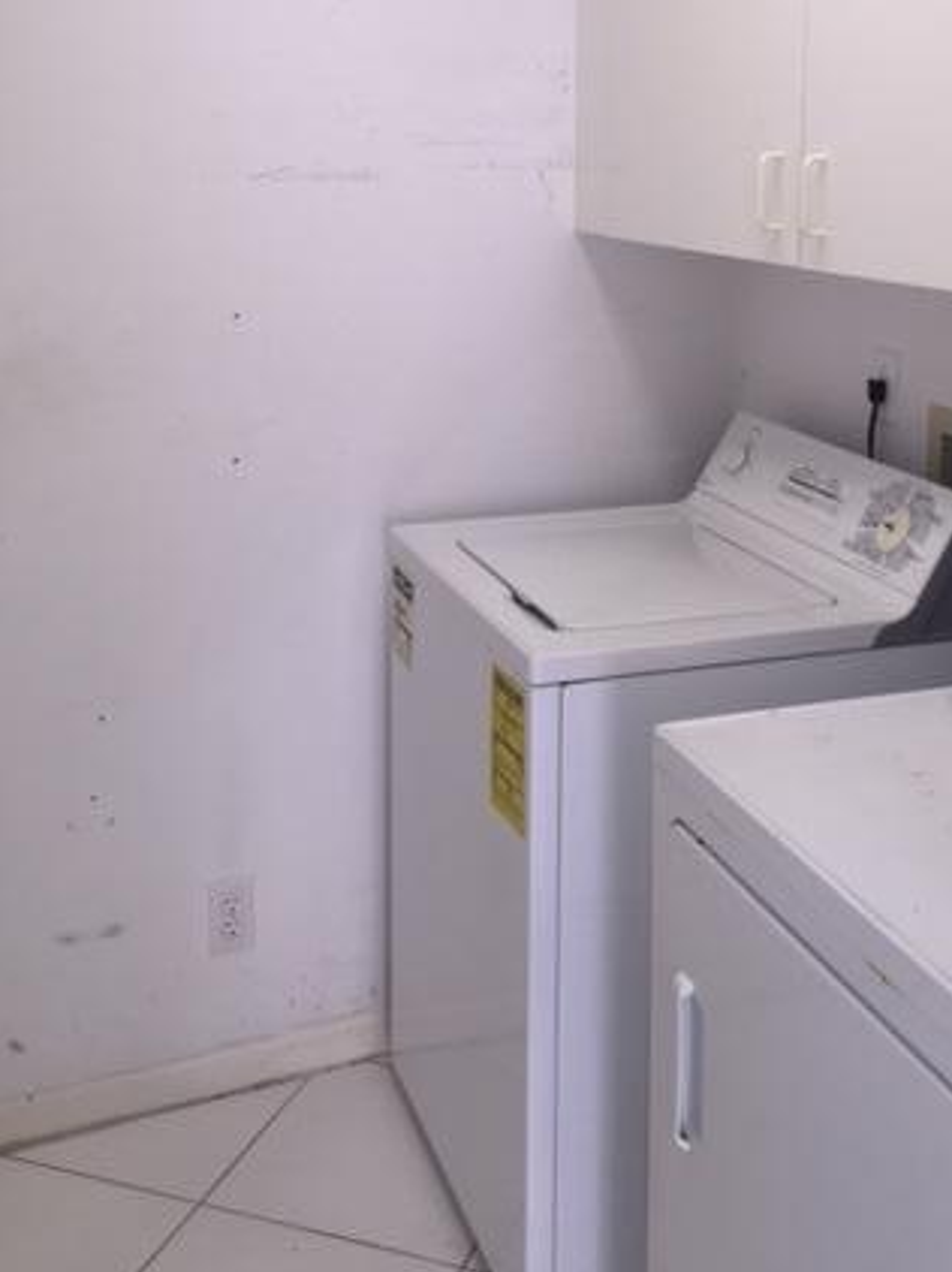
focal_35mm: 44
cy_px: 359
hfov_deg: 32.7
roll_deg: -0.7
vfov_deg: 42.0
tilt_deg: -7.4
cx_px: 572
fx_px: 1615
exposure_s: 1/31
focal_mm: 4.15
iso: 32
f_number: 2.2
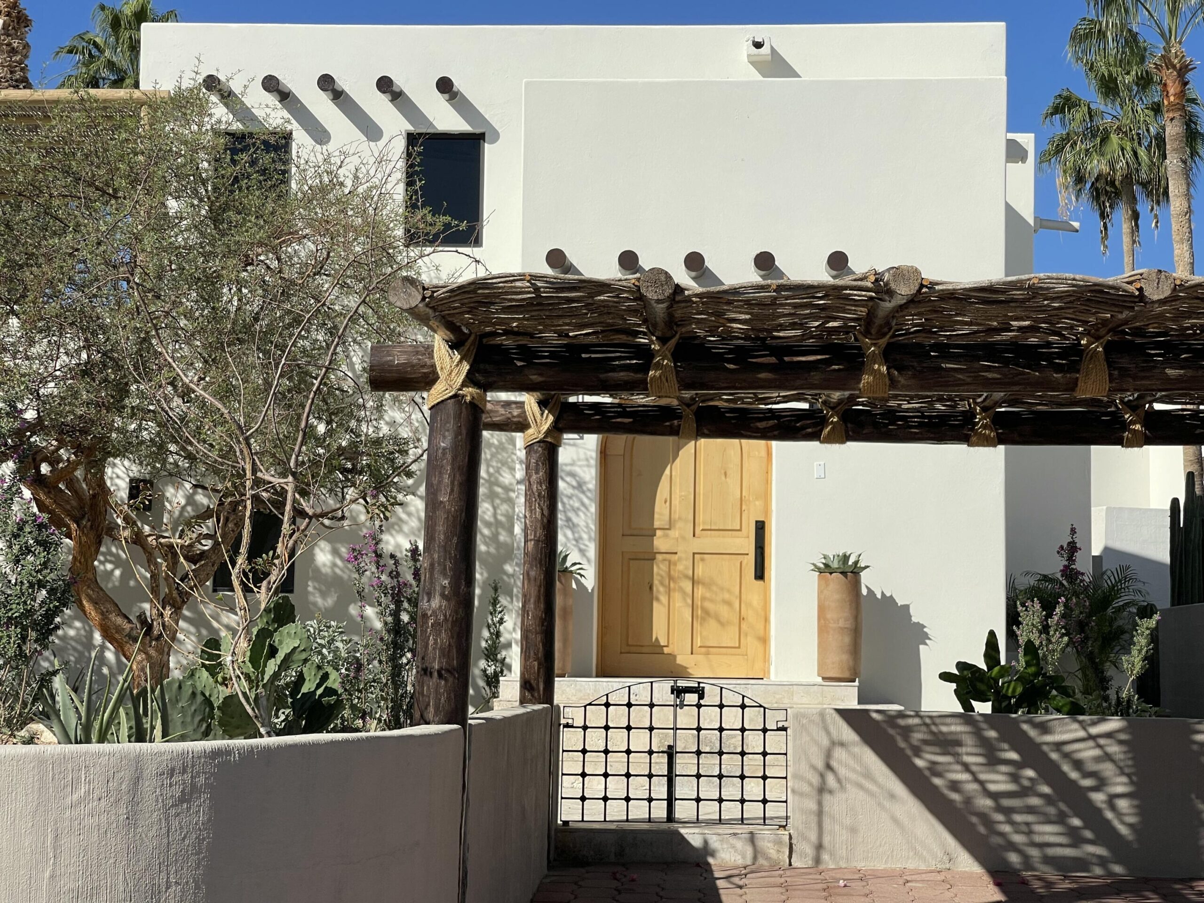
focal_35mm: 64
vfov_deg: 22.9
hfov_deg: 30.3
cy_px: 452
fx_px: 2226
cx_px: 602
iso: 20
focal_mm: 7.5
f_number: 2.2
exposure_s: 1/2370
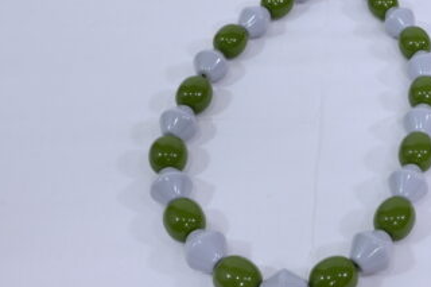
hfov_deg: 31.7
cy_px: 106
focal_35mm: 61
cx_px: 369
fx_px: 729
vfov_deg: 22.2
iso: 640
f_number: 8
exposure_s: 1/125
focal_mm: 32.5
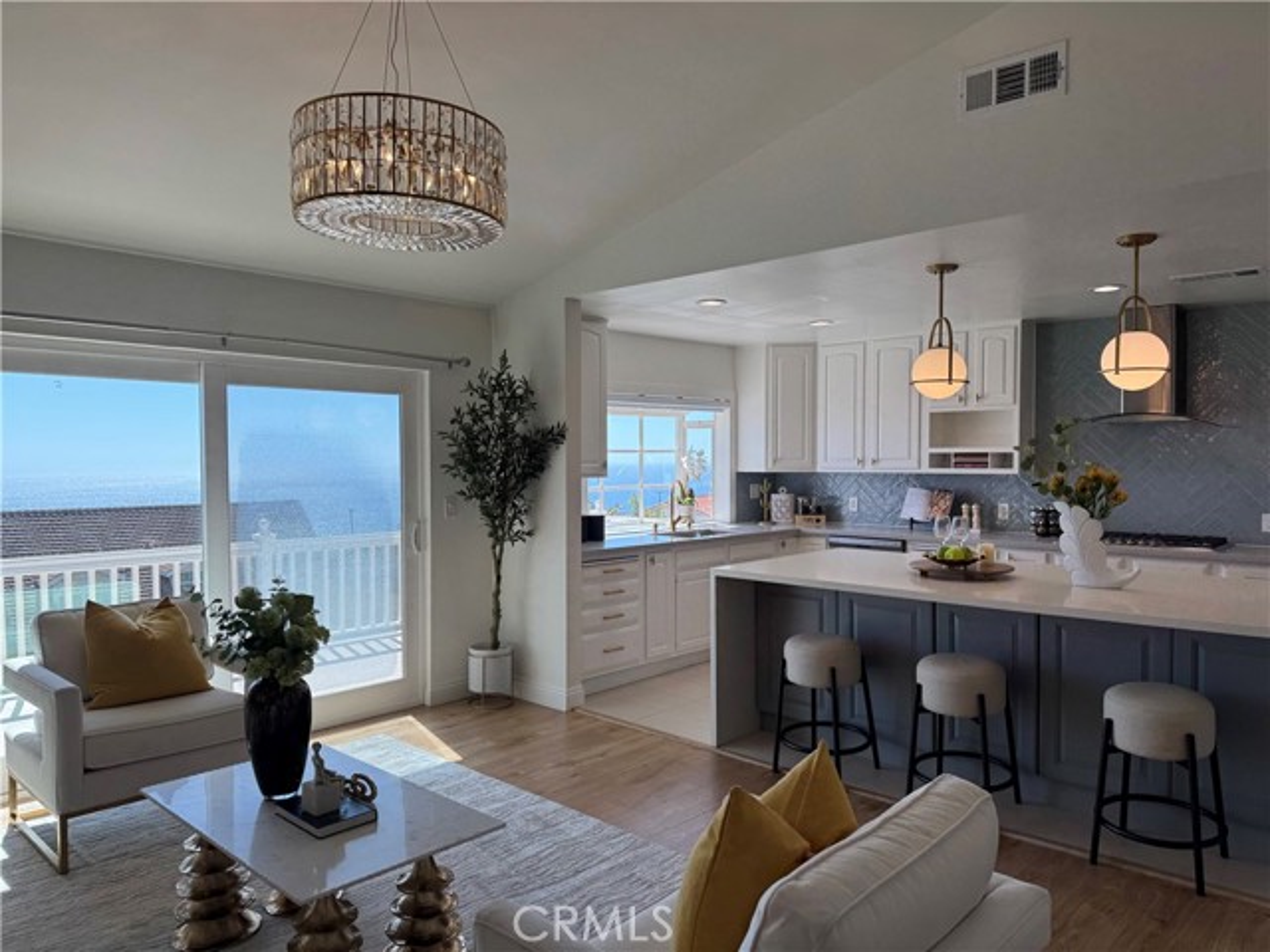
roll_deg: -0.3
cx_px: 635
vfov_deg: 56.8
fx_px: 881
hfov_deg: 71.6
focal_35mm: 24
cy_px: 476
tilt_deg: -2.4
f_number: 1.78
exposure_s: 1/864
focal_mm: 6.76
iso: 80
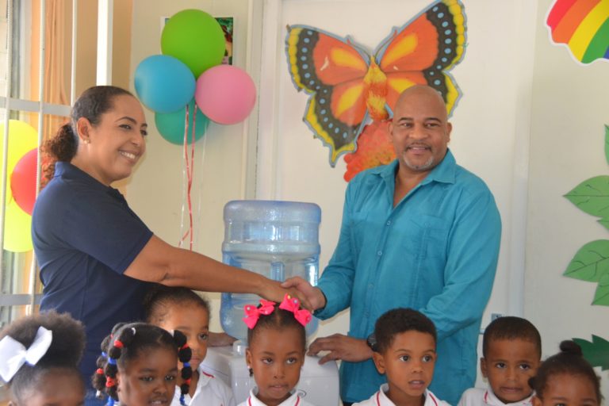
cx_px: 304
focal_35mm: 72
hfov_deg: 28.1
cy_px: 203
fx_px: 1218
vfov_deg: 18.9
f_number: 4.5
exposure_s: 1/60
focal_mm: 48
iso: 1600
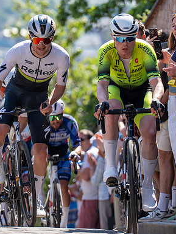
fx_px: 3266
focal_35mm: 482
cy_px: 109
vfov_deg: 4.1
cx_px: 37
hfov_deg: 3.1
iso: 160
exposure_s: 1/1000
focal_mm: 197
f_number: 3.5
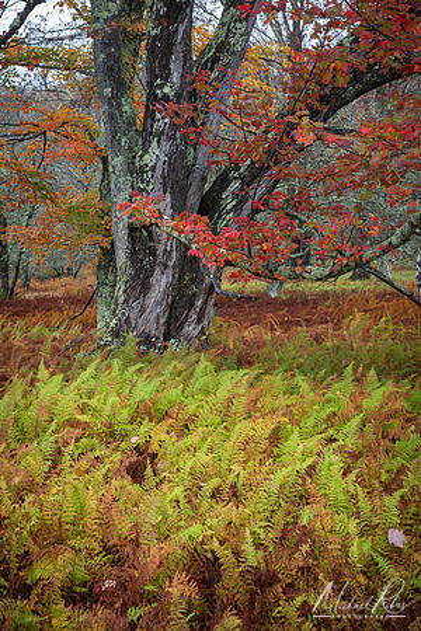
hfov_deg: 27.0
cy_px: 316
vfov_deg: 39.6
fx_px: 877
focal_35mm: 50
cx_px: 210
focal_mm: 50
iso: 100
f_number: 13
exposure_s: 1/5
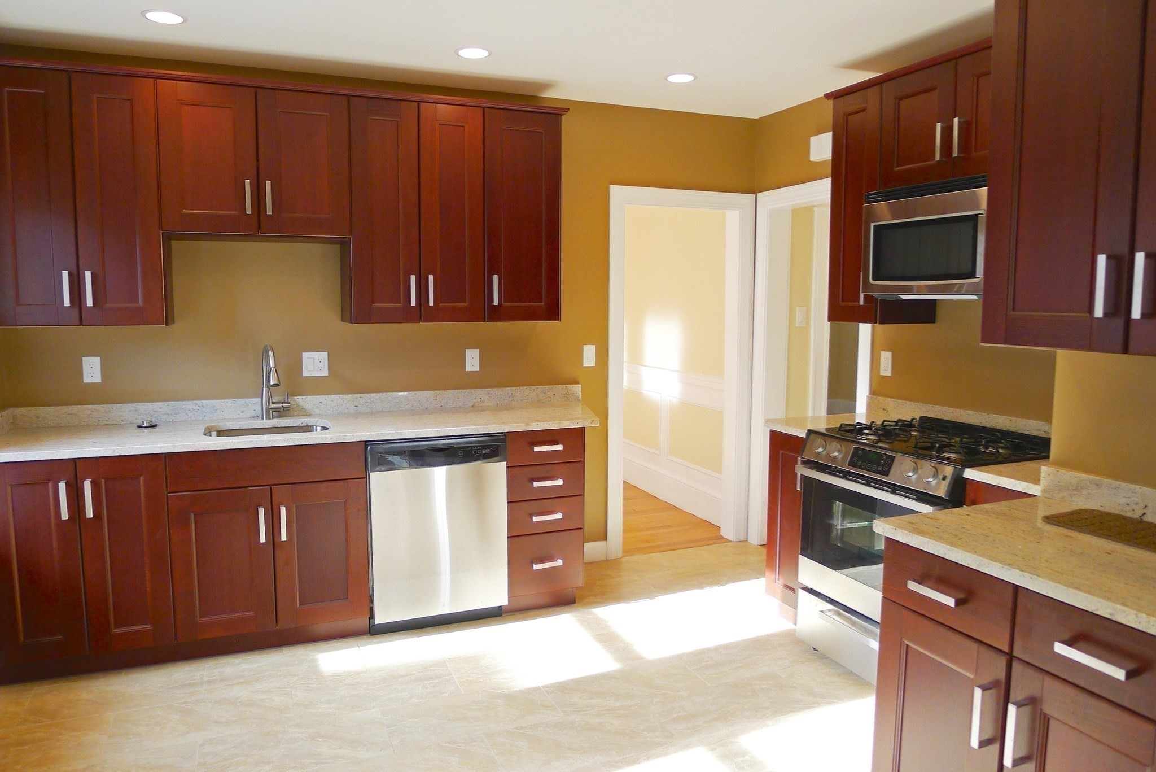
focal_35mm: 24
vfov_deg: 53.2
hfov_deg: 73.7
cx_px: 578
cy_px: 386
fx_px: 771
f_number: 2
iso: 80
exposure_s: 1/100
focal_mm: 5.1
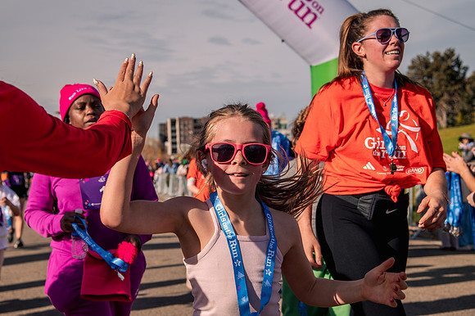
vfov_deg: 22.7
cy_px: 135
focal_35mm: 60
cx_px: 204
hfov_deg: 33.5
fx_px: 787
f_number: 5.6
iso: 200
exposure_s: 1/1000
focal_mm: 52
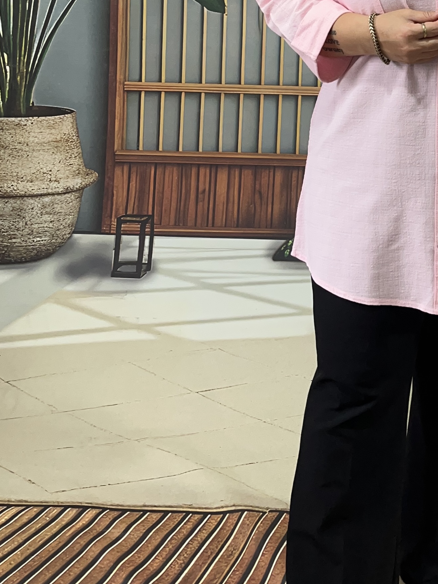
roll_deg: -1.5
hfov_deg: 27.3
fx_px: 860
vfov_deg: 36.3
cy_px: 125
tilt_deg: -11.9
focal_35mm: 51
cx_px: 417
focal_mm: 5.1
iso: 125
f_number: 1.6
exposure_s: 1/50
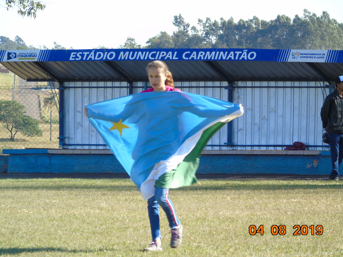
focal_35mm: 317
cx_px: 172
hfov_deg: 6.3
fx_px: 3141
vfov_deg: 4.7
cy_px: 128
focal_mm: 57
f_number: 5.1
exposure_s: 1/125
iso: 80
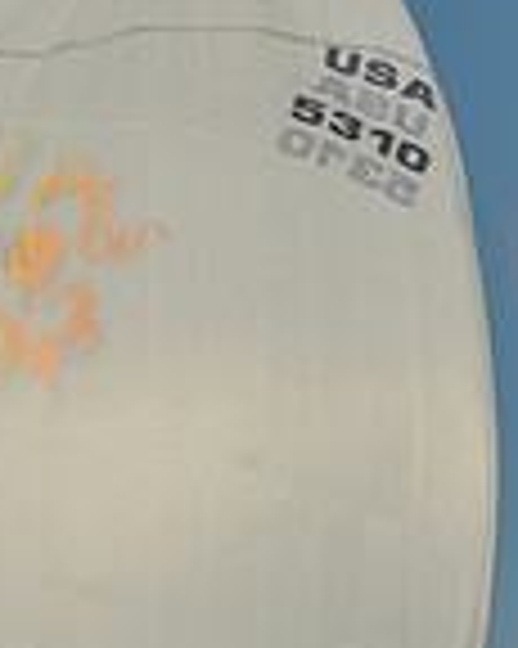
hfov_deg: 5.8
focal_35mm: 265
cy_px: 904
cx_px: 264
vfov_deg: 7.2
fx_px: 5084
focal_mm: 70
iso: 200
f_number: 9
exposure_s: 1/640
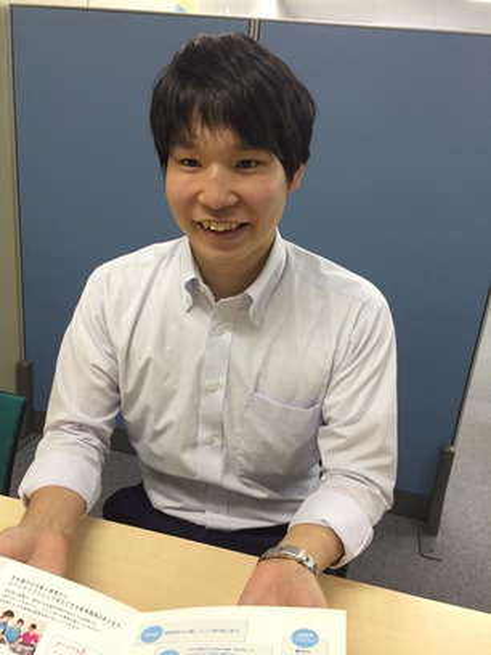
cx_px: 246
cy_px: 328
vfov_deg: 61.7
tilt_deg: -19.4
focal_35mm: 29
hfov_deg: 48.2
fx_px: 548
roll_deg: -3.0
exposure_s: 1/30
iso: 100
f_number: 2.2
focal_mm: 4.15
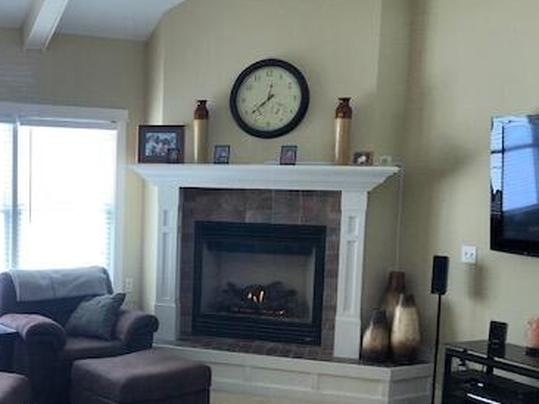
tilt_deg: -9.1
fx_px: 762
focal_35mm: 49
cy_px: 261
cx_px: 99
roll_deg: -1.4
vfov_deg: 29.5
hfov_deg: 37.4
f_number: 1.8
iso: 25
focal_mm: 3.99
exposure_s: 1/30
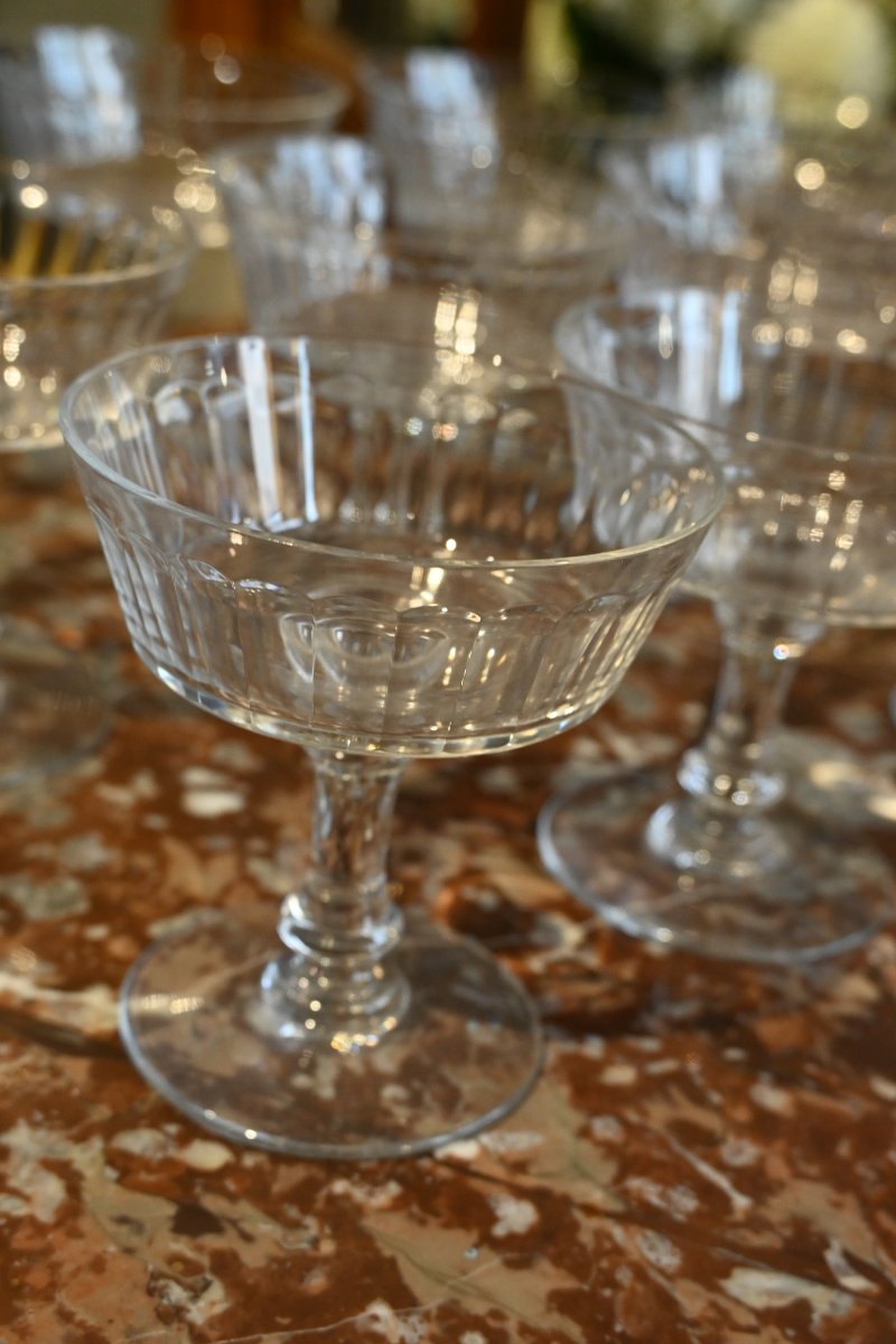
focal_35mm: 51
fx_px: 1904
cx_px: 448
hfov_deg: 26.5
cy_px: 672
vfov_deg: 38.9
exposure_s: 1/50
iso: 1800
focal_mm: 34
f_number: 6.3
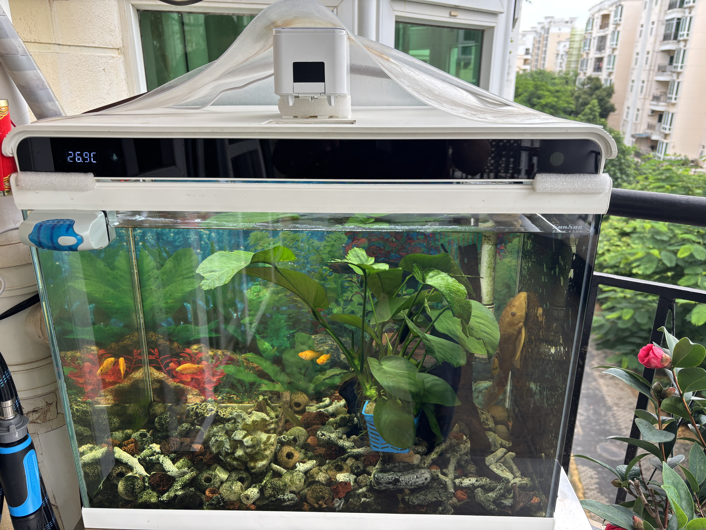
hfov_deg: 67.3
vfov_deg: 53.1
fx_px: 530
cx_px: 353
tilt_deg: -18.6
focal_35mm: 26
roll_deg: -0.3
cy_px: 265
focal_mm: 5.96
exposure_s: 1/121
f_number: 1.6
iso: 50
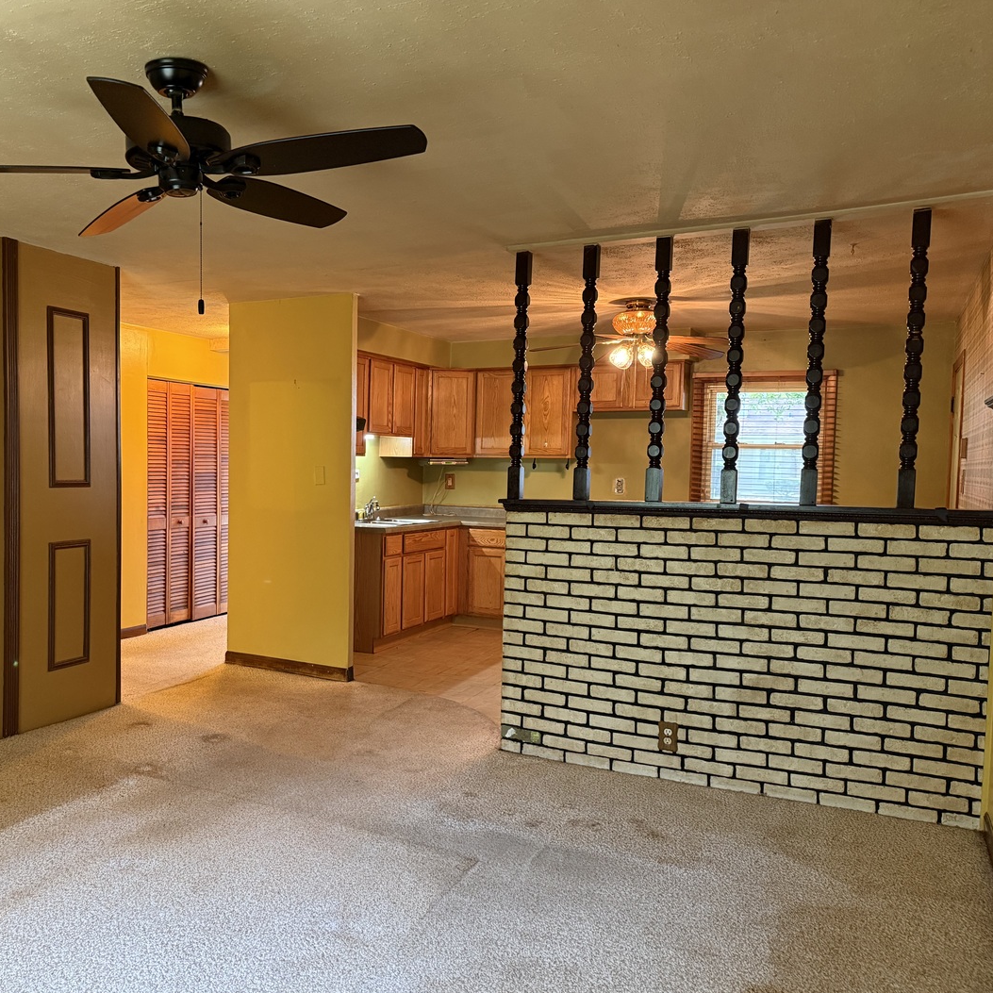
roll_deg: -0.7
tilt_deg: -2.4
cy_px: 505
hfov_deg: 54.4
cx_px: 321
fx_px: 941
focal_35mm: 29
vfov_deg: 55.6
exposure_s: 1/60
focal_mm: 6.76
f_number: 1.78
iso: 500
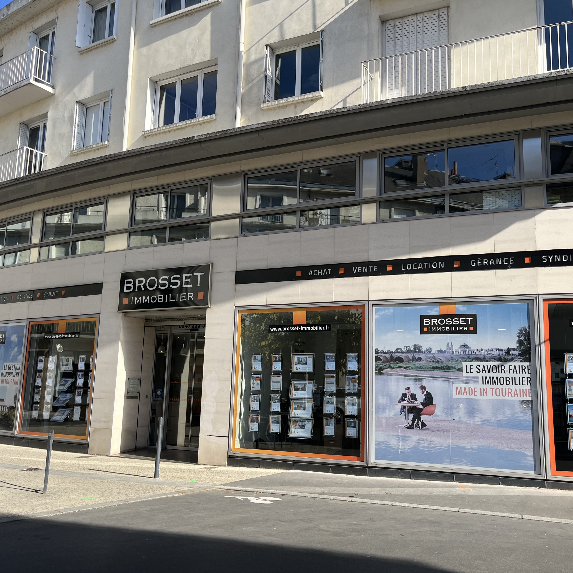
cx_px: 320
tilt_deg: +10.3
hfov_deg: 52.4
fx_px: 581
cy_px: 289
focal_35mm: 31
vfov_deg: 52.5
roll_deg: -1.0
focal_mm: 5.1
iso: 50
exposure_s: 1/1748
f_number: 1.6
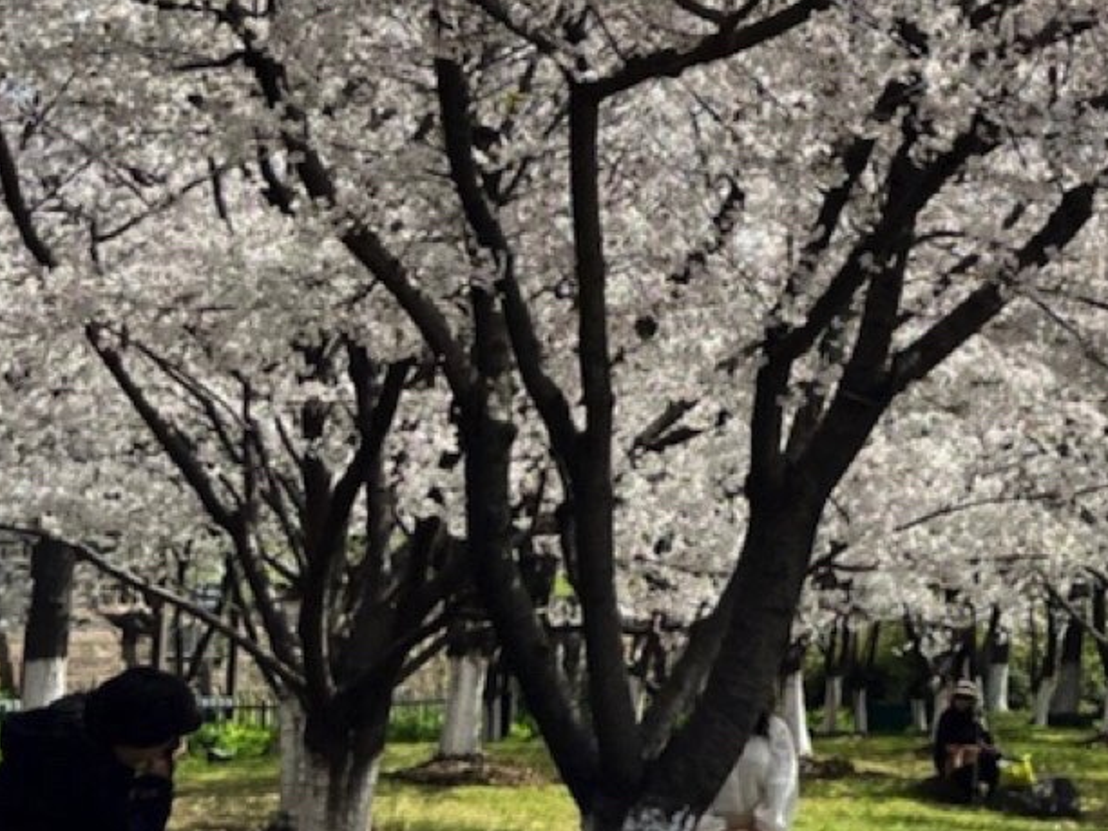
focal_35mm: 87
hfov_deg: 19.2
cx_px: 1733
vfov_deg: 16.9
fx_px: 2785
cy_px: 261
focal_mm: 5.1
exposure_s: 1/4310
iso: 50
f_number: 1.6
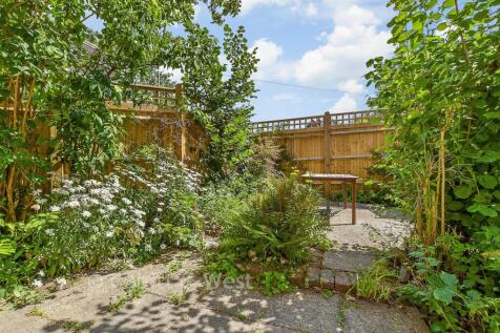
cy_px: 166
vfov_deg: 51.3
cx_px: 250
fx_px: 347
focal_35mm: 25
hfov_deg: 71.5
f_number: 8
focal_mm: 17
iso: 160
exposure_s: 1/320
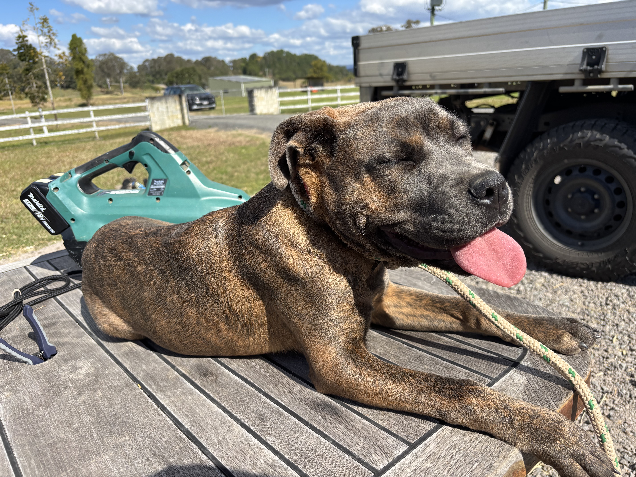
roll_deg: +2.7
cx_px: 318
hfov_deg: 67.3
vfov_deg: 53.1
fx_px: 478
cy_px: 238
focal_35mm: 26
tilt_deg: -22.6
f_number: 1.6
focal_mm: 5.96
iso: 50
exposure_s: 1/2451
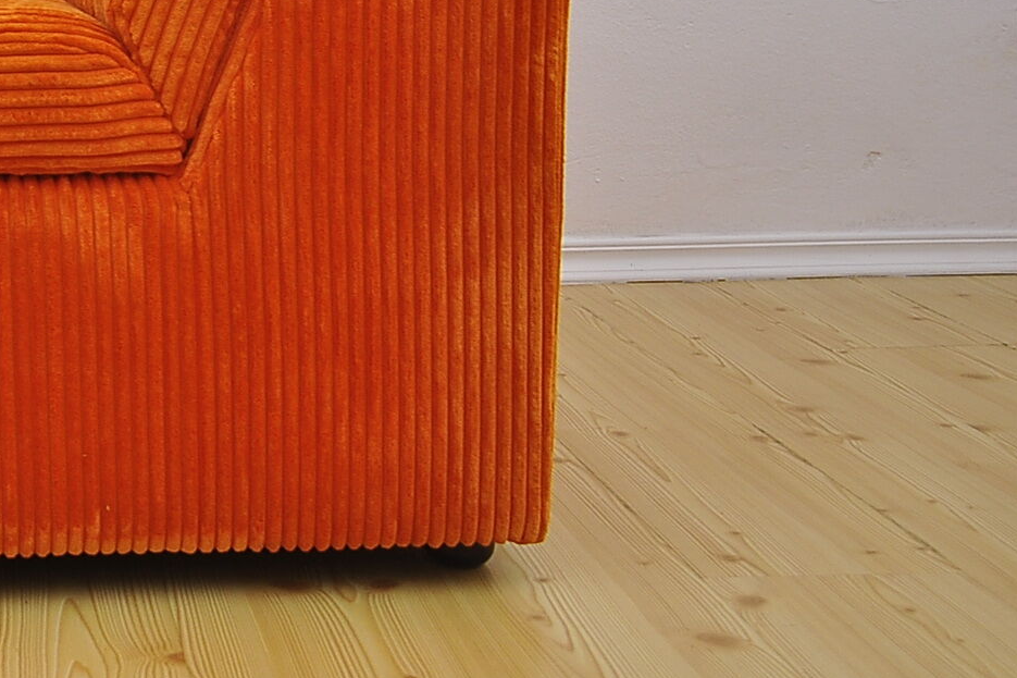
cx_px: -59
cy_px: 72
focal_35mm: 72
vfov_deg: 18.6
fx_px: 2038
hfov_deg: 26.2
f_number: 4
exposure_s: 1/200
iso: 200
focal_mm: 21
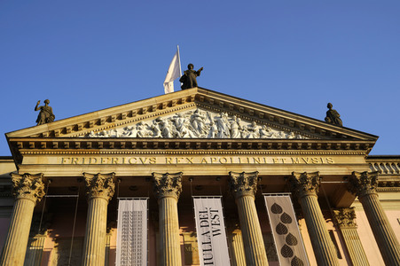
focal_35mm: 38
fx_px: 422
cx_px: 200
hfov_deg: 50.7
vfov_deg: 35.0
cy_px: 133
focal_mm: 38
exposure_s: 1/500
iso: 100
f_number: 5.6
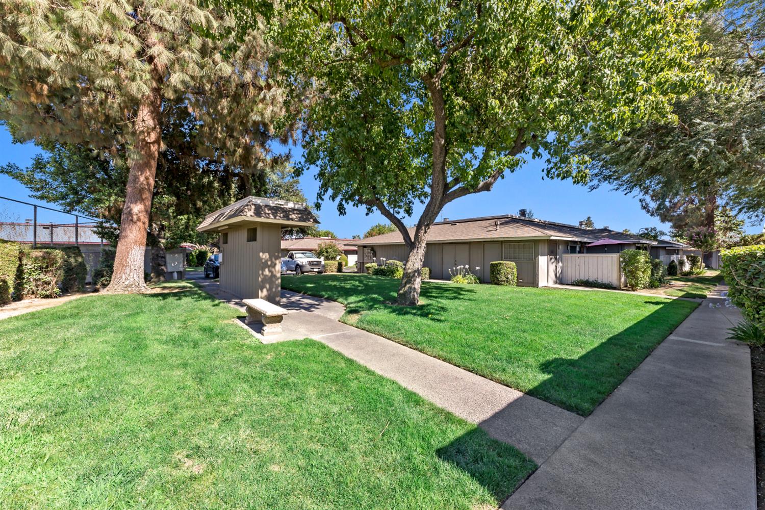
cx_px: 382
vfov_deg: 81.2
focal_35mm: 14
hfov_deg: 104.3
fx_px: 297
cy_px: 255
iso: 80
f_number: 8
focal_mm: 14
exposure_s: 1/125
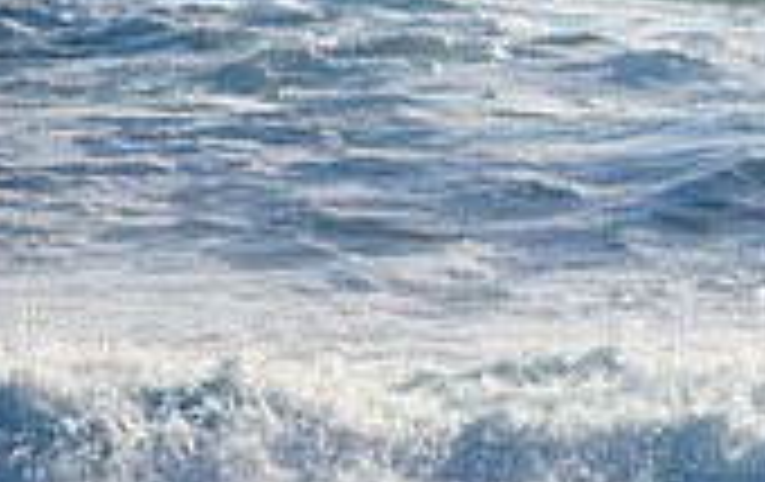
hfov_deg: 1.0
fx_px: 42386
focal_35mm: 2029
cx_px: 1210
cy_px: -255
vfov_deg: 0.7
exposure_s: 1/2000
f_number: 5.6
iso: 320
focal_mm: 390
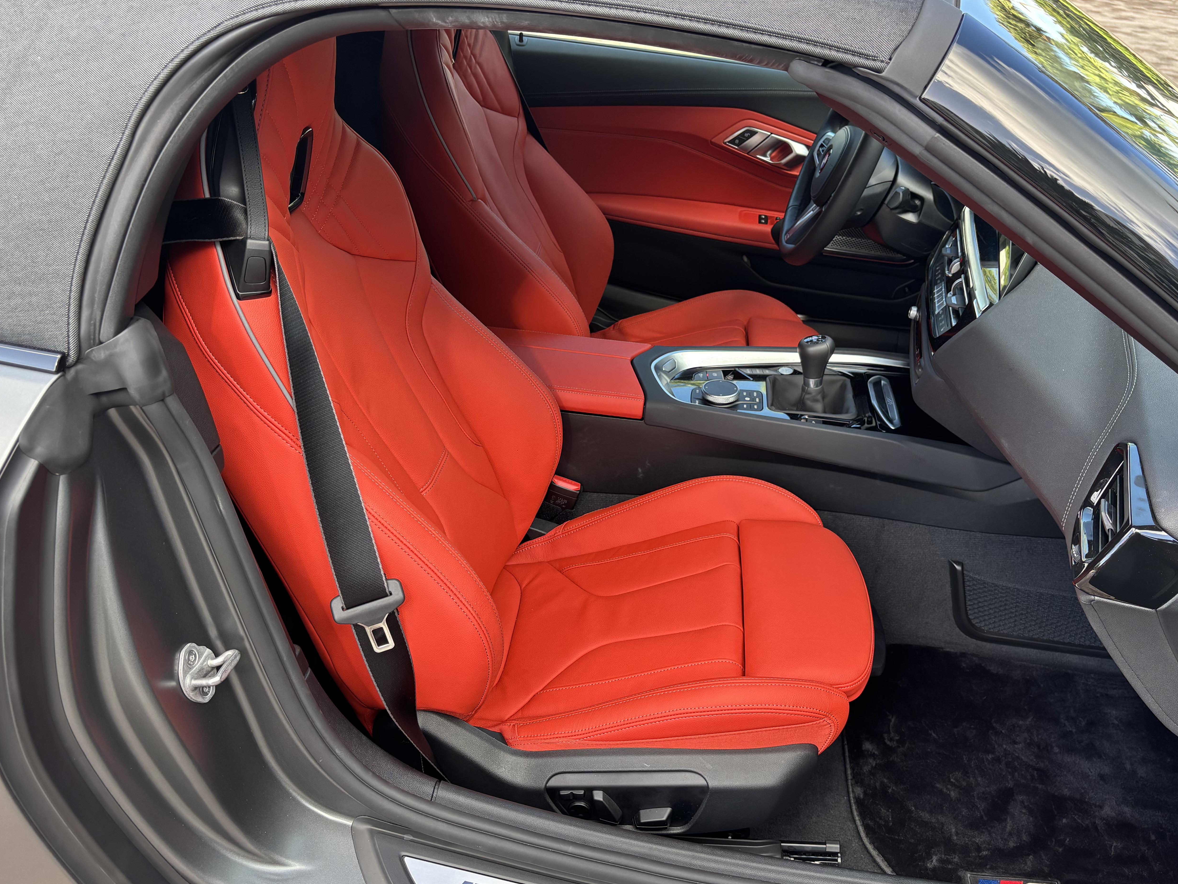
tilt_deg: -31.9
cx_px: 606
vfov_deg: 46.8
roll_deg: -4.7
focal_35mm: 30
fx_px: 1021
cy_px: 436
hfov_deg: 60.0
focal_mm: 5.96
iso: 40
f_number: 1.6
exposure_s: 1/121
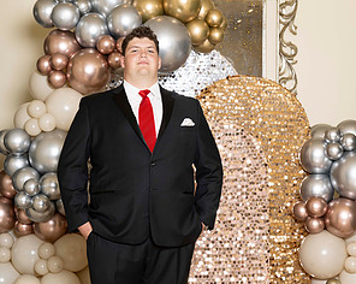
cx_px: 177
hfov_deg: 19.2
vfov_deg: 15.3
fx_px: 1052
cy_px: 196
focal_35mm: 100
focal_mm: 70
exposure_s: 1/200
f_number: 5.6
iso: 250
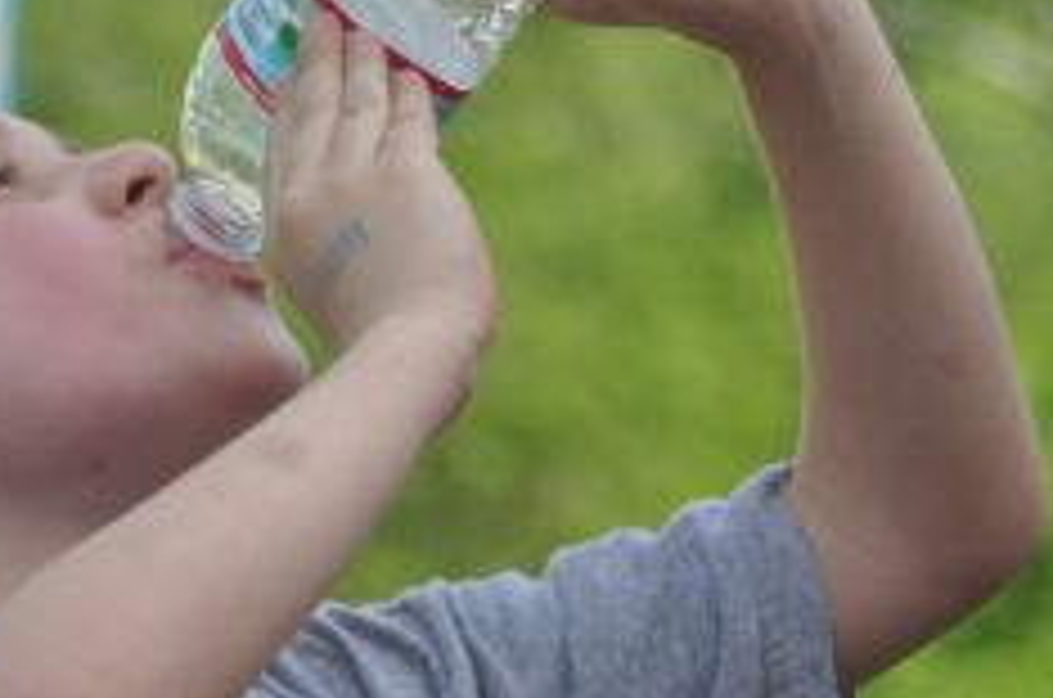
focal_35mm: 431
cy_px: 835
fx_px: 12592
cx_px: 1017
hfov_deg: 4.8
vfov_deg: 3.2
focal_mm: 105
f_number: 5.6
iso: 220
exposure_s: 1/500
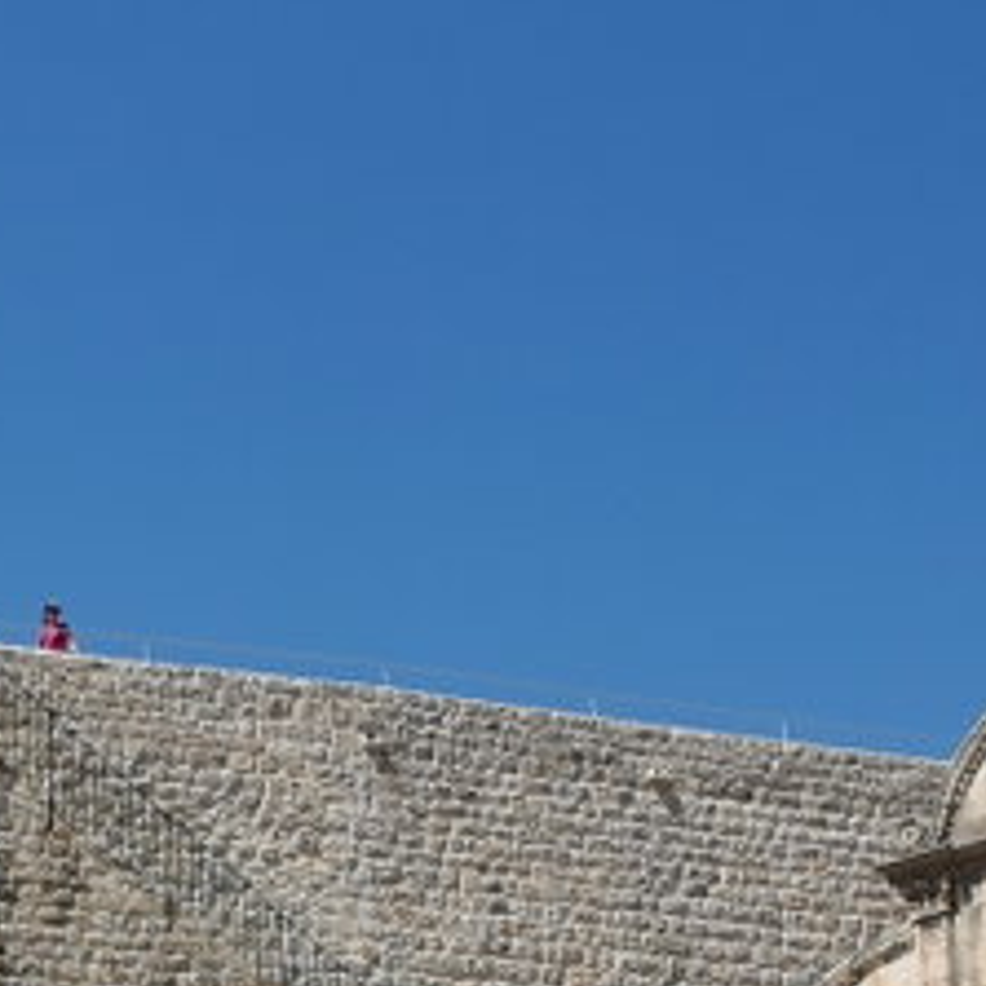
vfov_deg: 17.3
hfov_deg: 18.2
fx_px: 3061
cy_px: 1238
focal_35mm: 95
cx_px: 323
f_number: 2.2
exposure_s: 1/1605
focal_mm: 2.35
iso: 50
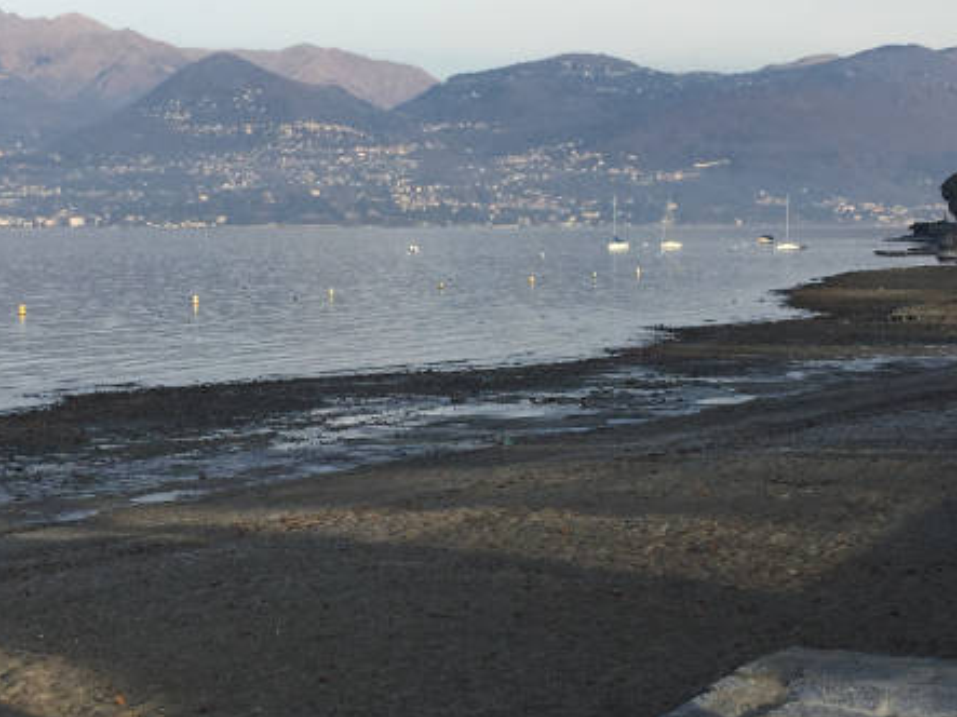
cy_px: 289
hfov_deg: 28.7
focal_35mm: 67
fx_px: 1852
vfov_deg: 21.9
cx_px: 302
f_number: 2.2
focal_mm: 4.15
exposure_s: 1/1319
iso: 32
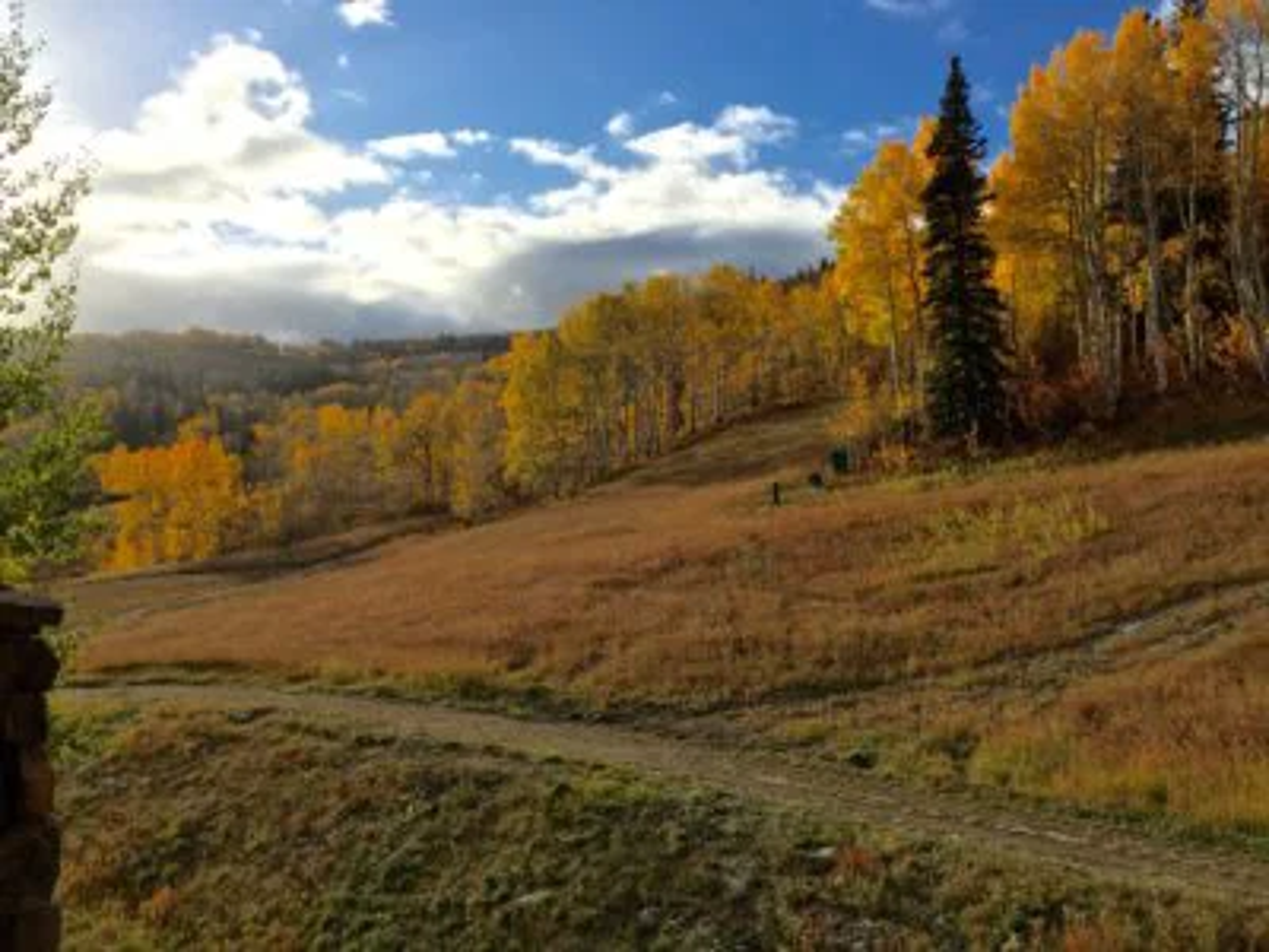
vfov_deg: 48.2
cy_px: 476
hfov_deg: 61.7
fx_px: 1063
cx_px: 634
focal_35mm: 29
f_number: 2.2
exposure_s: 1/1883
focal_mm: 4.15
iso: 32
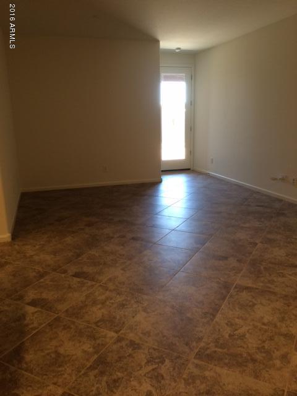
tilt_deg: -17.1
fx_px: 332
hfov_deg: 48.2
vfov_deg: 61.7
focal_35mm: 29
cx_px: 148
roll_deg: +3.5
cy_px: 198
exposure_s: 1/33
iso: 64
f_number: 2.2
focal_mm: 4.15
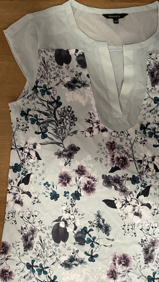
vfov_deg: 45.3
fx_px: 337
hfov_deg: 26.0
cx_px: 130
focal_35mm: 45
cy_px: 163
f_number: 1.8
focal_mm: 4.25
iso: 500
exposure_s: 1/40
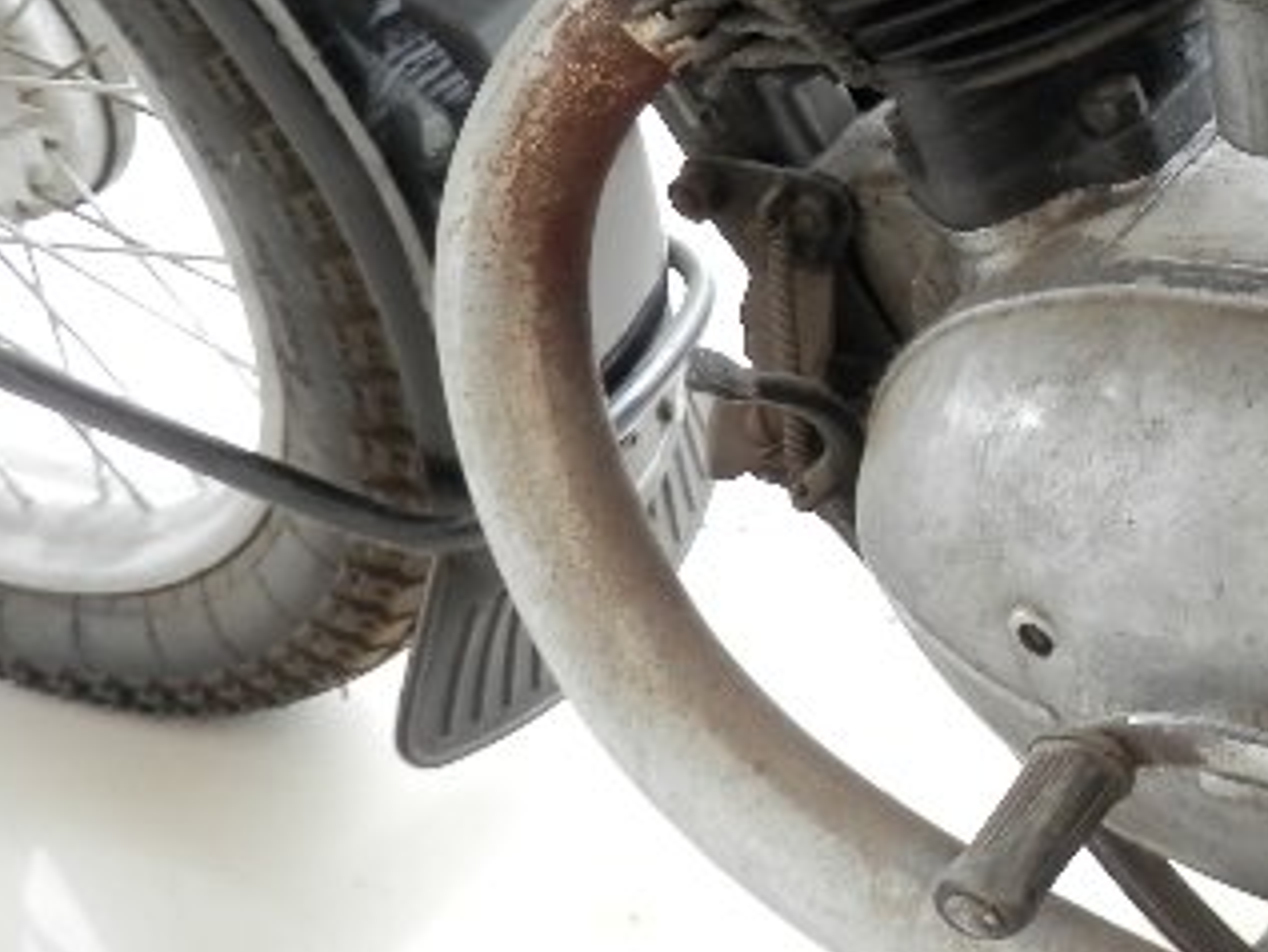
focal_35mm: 63
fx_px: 2309
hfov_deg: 26.9
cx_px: 1552
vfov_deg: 22.4
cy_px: 8
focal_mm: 4.5
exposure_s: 1/50
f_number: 3
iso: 80
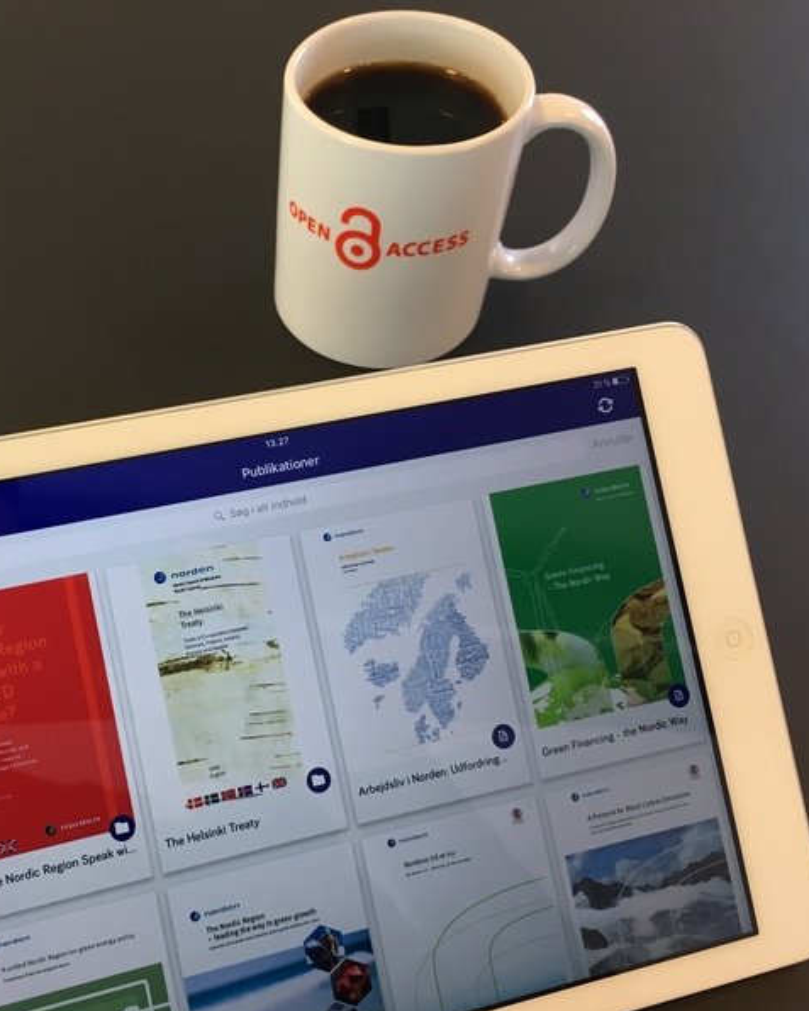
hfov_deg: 38.1
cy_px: 507
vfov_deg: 47.9
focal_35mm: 38
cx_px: 195
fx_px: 1137
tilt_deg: -51.3
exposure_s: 1/33
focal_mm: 4.15
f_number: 2.2
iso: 32
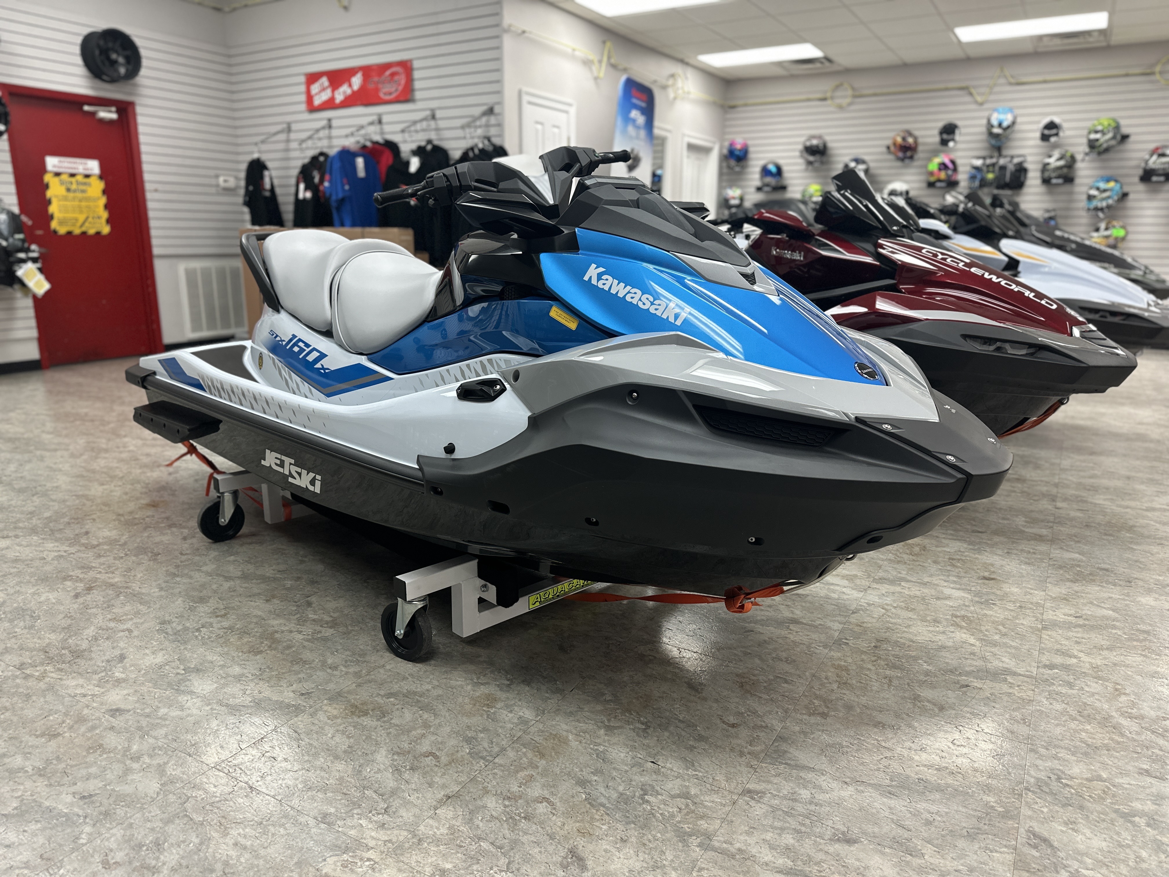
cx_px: 584
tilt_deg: -14.0
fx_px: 810
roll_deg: -0.7
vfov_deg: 56.8
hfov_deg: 71.6
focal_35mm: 24
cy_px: 438
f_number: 1.78
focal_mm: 6.86
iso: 160
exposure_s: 1/120
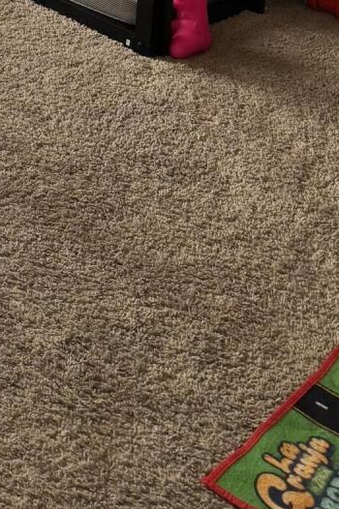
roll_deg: -2.2
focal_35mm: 95
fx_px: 1344
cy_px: -348
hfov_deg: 13.3
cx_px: -211
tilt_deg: -9.8
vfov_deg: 18.0
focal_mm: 6.76
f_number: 1.78
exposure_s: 1/121
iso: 100
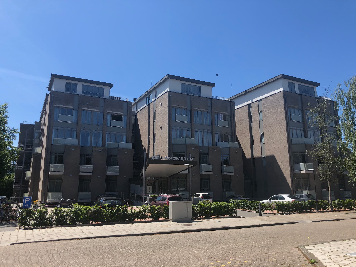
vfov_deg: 49.7
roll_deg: +1.3
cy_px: 134
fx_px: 288
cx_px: 178
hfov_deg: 63.4
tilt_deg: +11.3
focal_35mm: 28
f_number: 1.8
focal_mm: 4
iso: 20
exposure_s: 1/1548
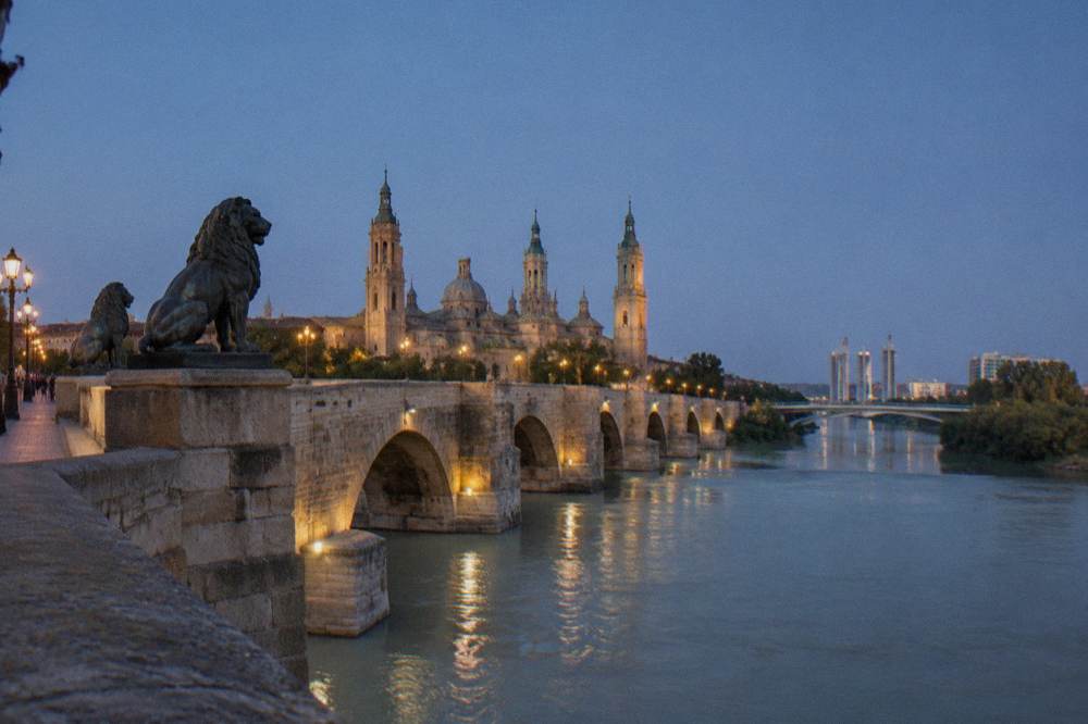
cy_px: 362
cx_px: 544
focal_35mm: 35
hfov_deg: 54.5
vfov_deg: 37.8
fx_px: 1057
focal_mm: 35
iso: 400
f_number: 7.1
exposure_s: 1/500
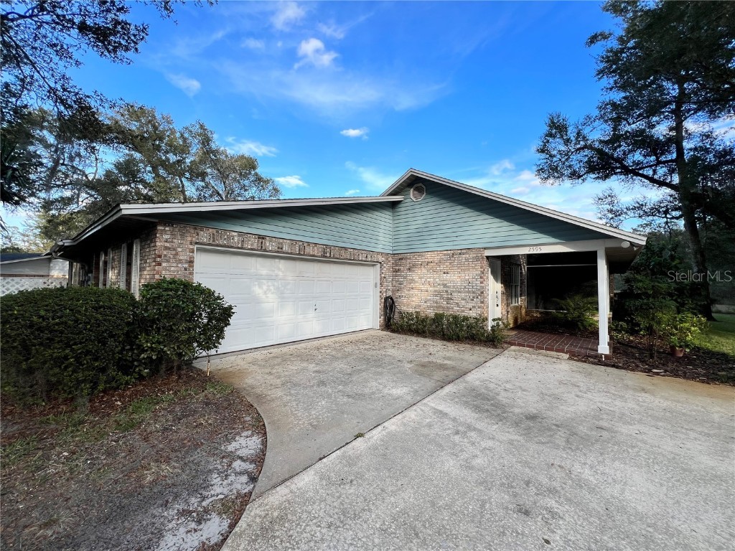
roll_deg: -0.6
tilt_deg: +1.5
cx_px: 368
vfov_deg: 89.9
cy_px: 276
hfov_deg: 106.2
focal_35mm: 13
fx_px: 276
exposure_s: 1/492
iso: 32
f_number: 1.8
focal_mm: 1.57
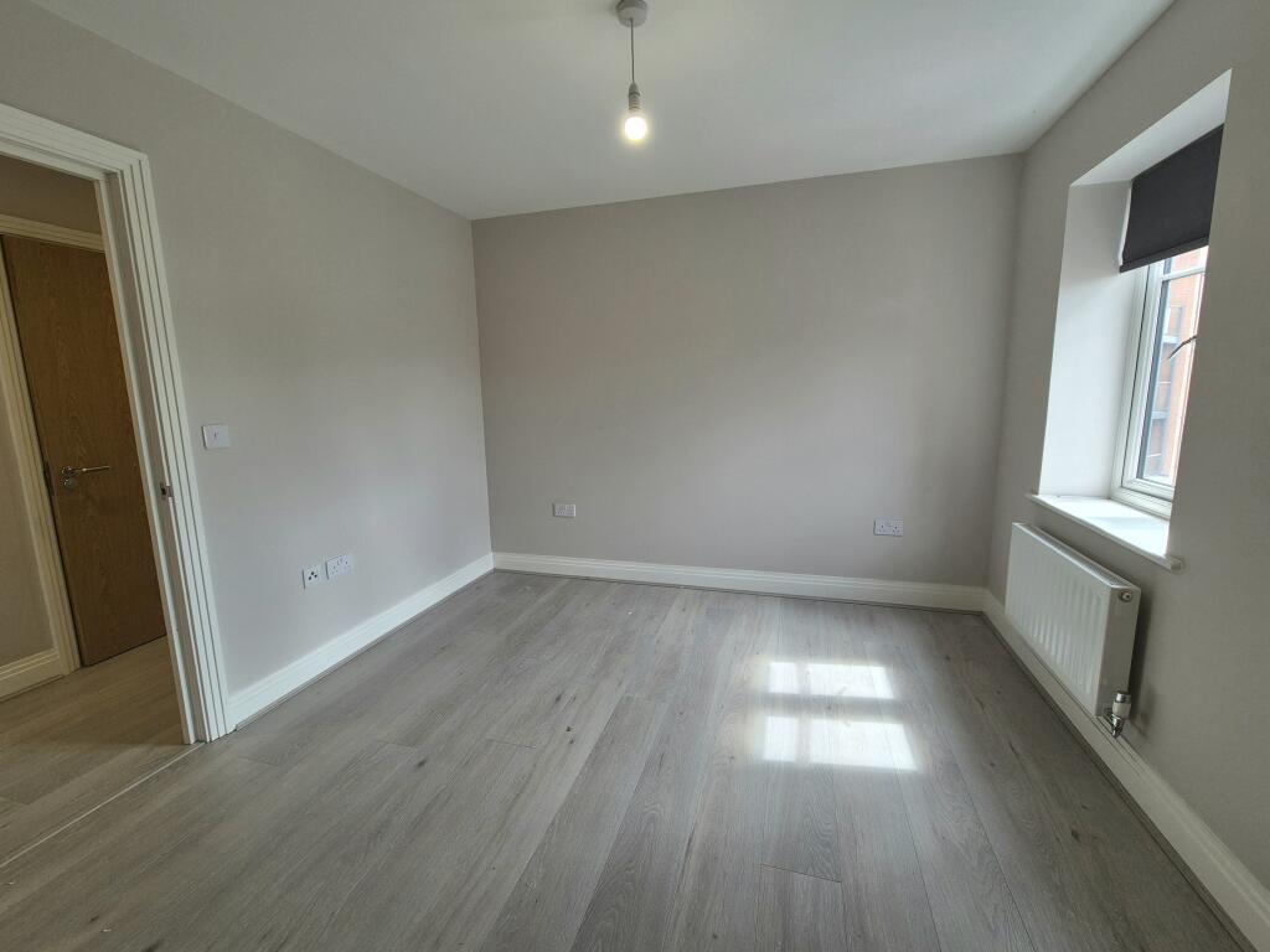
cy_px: 476
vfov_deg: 89.9
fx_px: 477
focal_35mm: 13
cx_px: 635
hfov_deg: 106.2
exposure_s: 1/100
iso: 50
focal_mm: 2.2
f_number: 2.2
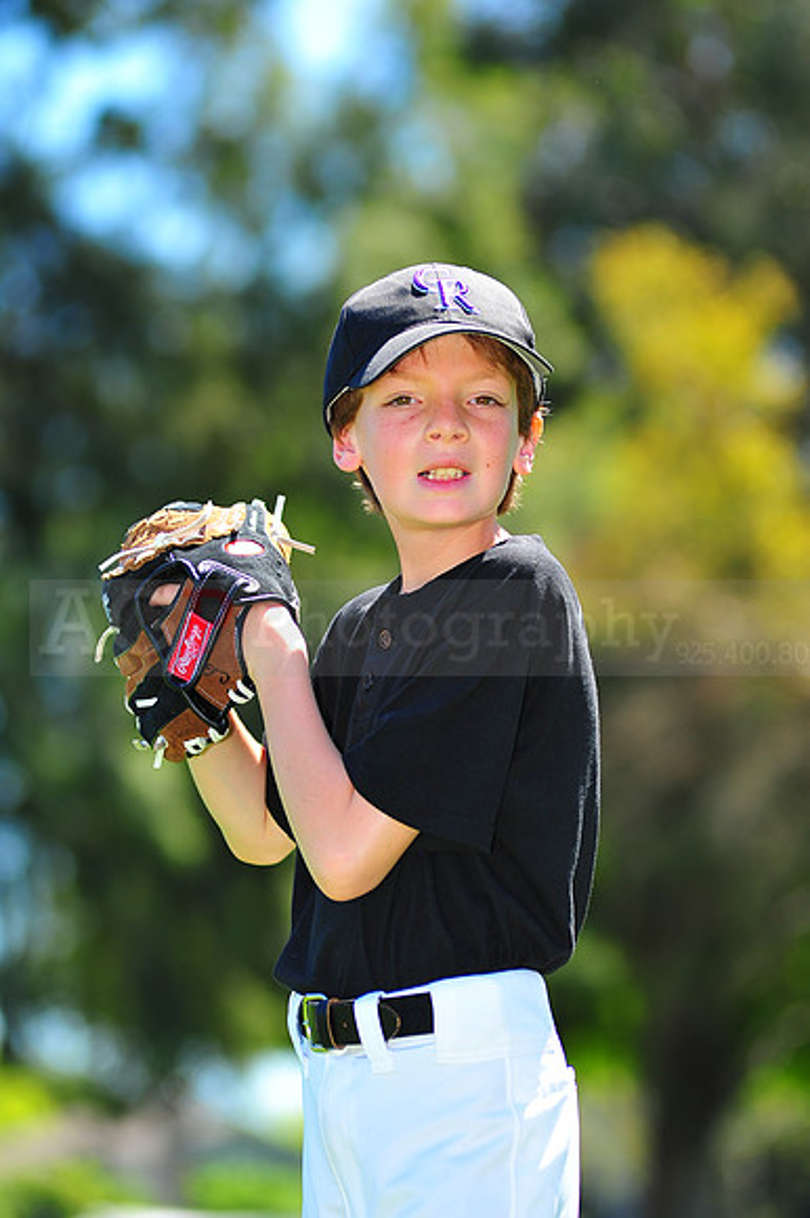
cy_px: 609
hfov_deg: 7.6
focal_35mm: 180
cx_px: 405
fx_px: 6082
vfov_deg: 11.4
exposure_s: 1/400
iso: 200
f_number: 5
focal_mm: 180
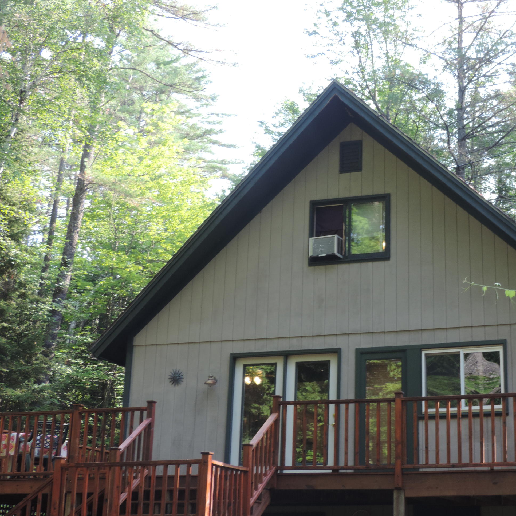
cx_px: 391
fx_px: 995
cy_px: 234
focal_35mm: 59
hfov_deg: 28.6
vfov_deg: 29.1
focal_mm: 7.6
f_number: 3.4
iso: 80
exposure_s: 1/60
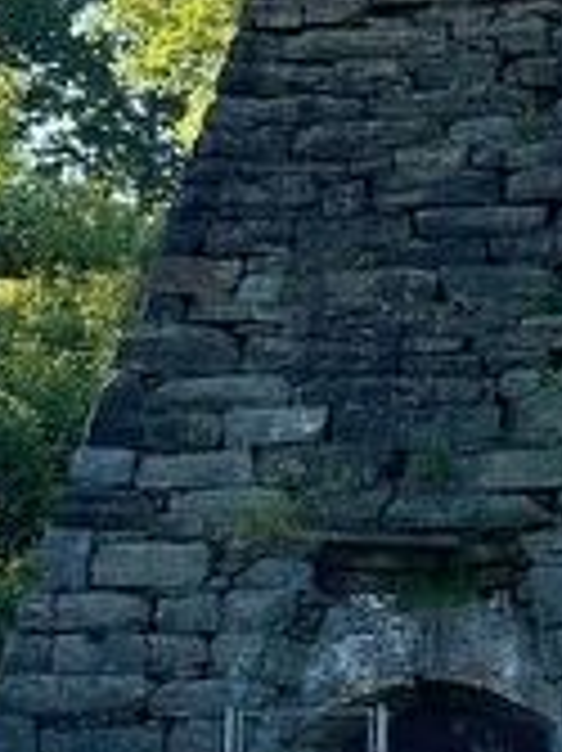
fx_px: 2493
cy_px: 176
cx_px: 504
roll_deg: +1.0
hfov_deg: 12.8
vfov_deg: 17.0
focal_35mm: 115
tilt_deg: +15.6
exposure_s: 1/1473
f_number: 1.78
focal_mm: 6.86
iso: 80
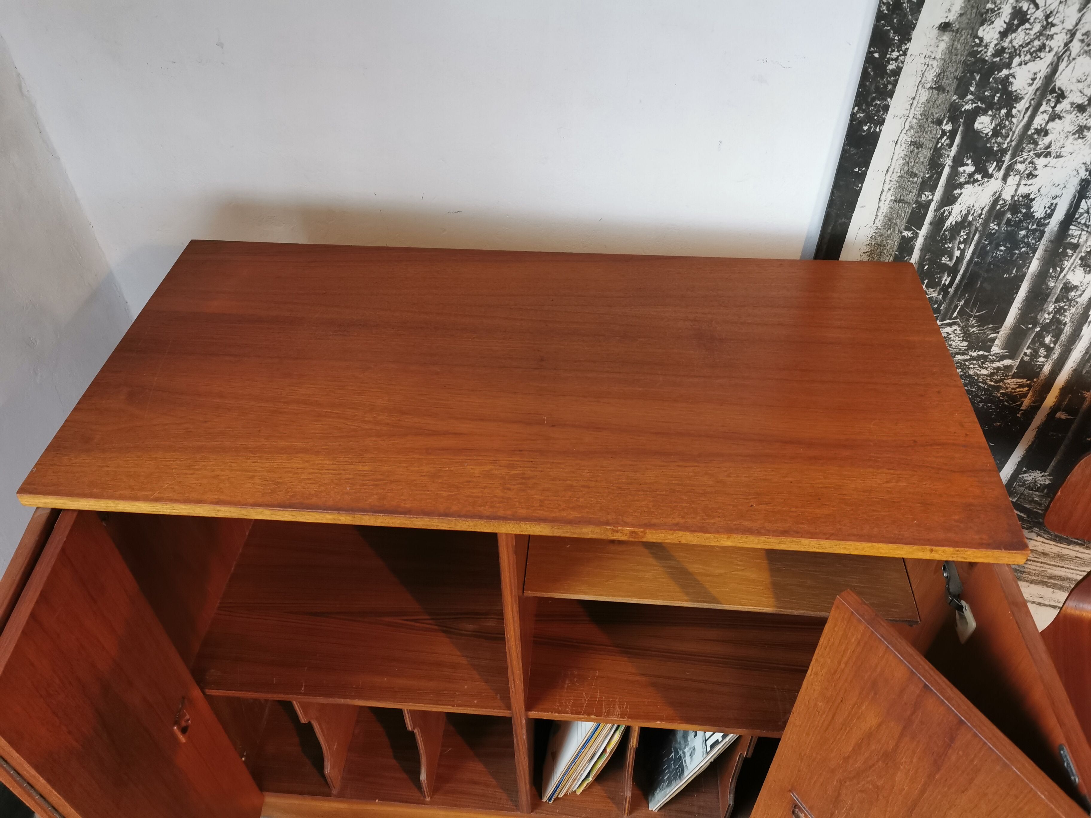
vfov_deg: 51.4
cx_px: 546
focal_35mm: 27
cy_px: 409
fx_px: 851
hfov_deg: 65.3
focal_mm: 5.56
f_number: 1.6
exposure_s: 1/30
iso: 400
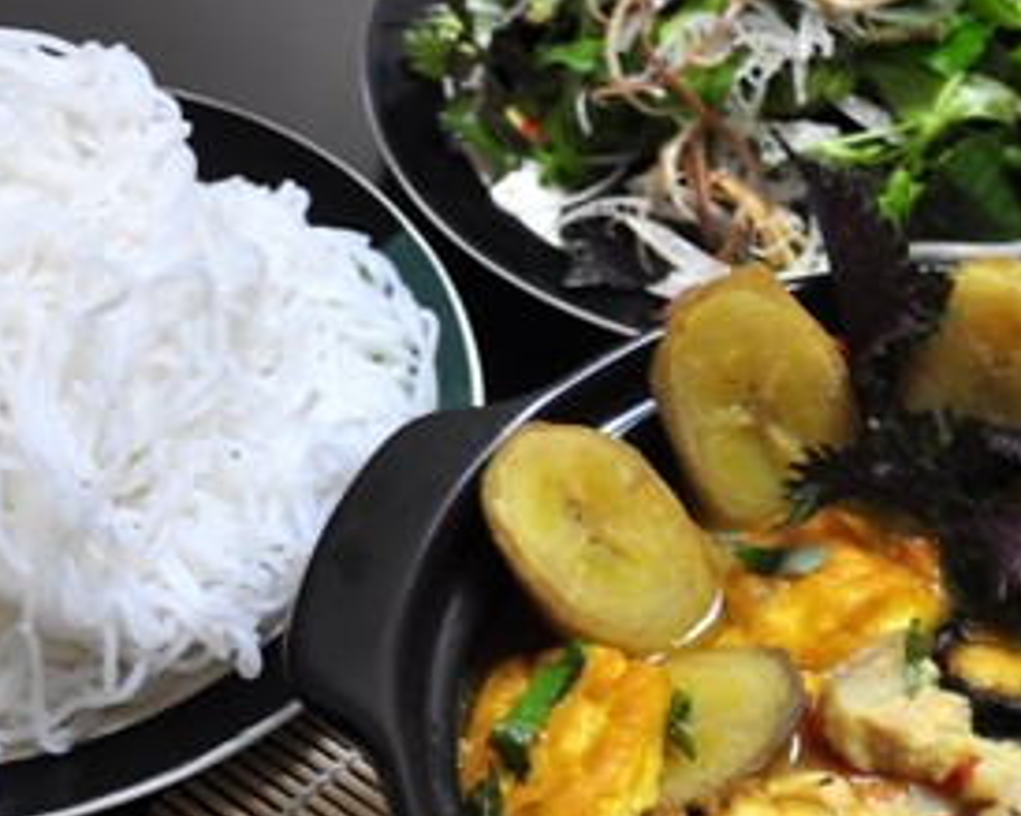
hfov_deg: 18.3
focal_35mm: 105
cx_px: 611
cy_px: 546
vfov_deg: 14.6
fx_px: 3172
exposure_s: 1/3
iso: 200
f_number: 5
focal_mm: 32
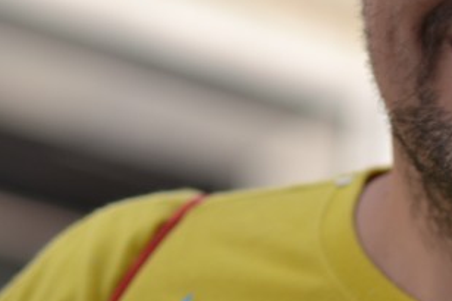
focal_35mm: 459
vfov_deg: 3.0
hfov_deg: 4.5
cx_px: 562
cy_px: -33
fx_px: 5760
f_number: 3.2
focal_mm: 92
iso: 100
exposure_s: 1/640
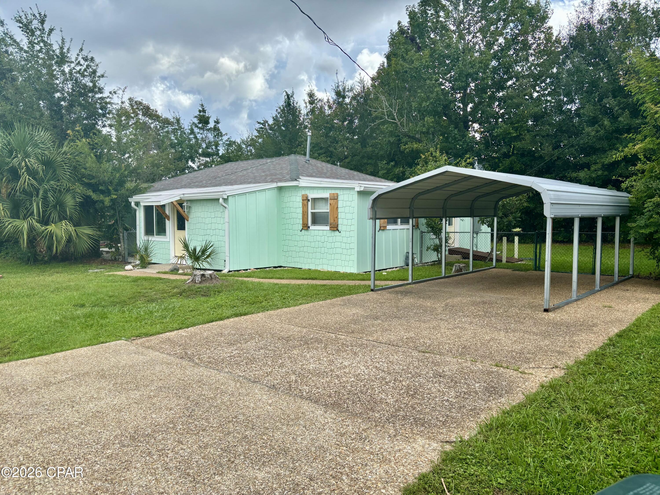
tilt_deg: -4.2
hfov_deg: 67.3
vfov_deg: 53.1
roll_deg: -0.1
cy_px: 248
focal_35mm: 26
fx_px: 496
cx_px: 330
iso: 50
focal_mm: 5.96
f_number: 1.6
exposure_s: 1/1751
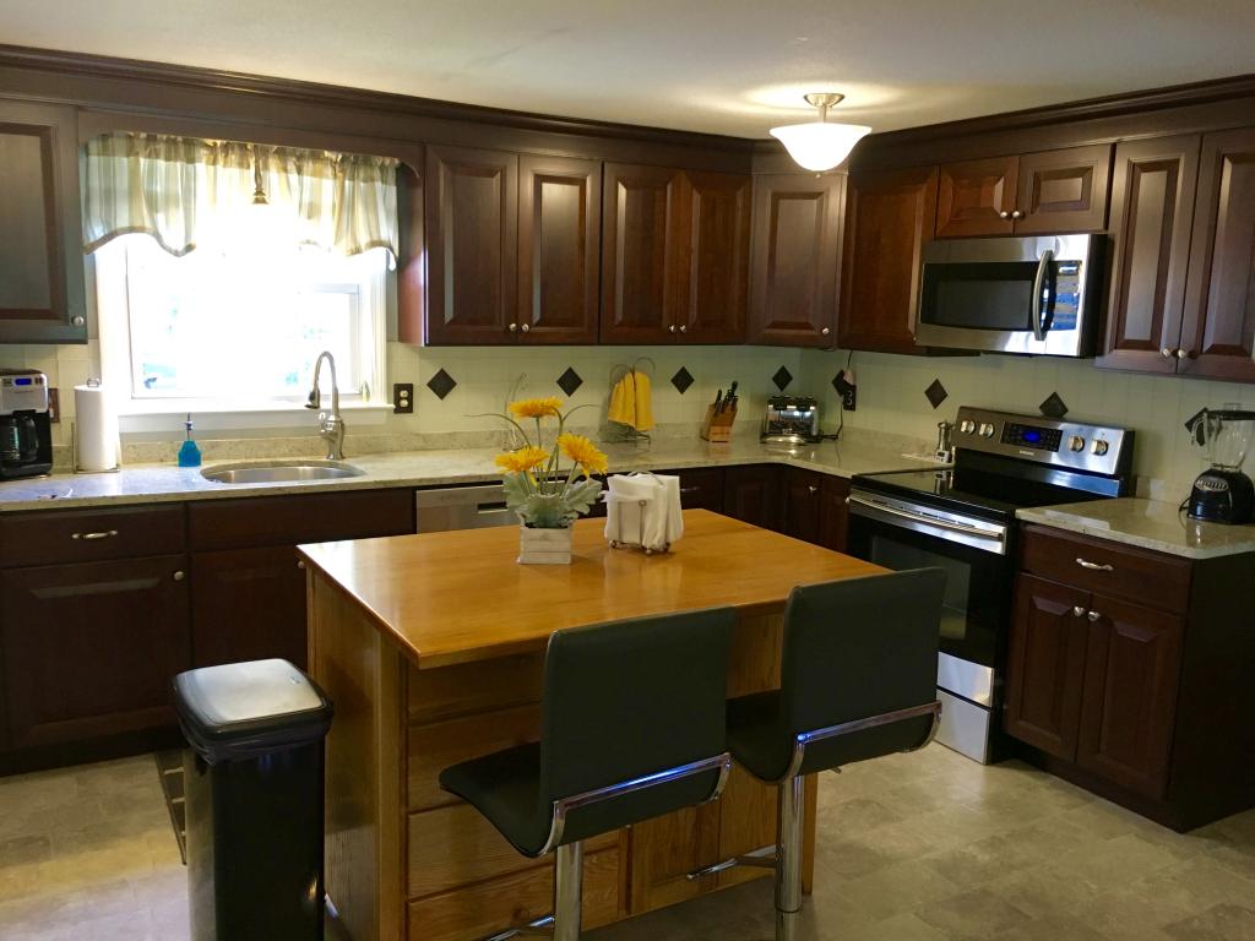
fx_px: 1051
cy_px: 470
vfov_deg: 48.2
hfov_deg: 61.7
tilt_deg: -7.1
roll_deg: -1.6
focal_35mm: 29
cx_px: 628
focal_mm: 4.15
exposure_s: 1/30
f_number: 2.2
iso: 100
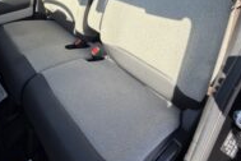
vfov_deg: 43.3
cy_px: 12
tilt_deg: -23.2
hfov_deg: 65.9
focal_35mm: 27
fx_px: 181
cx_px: 84
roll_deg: +0.6
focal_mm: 2.22
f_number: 2.2
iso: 40
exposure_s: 1/248
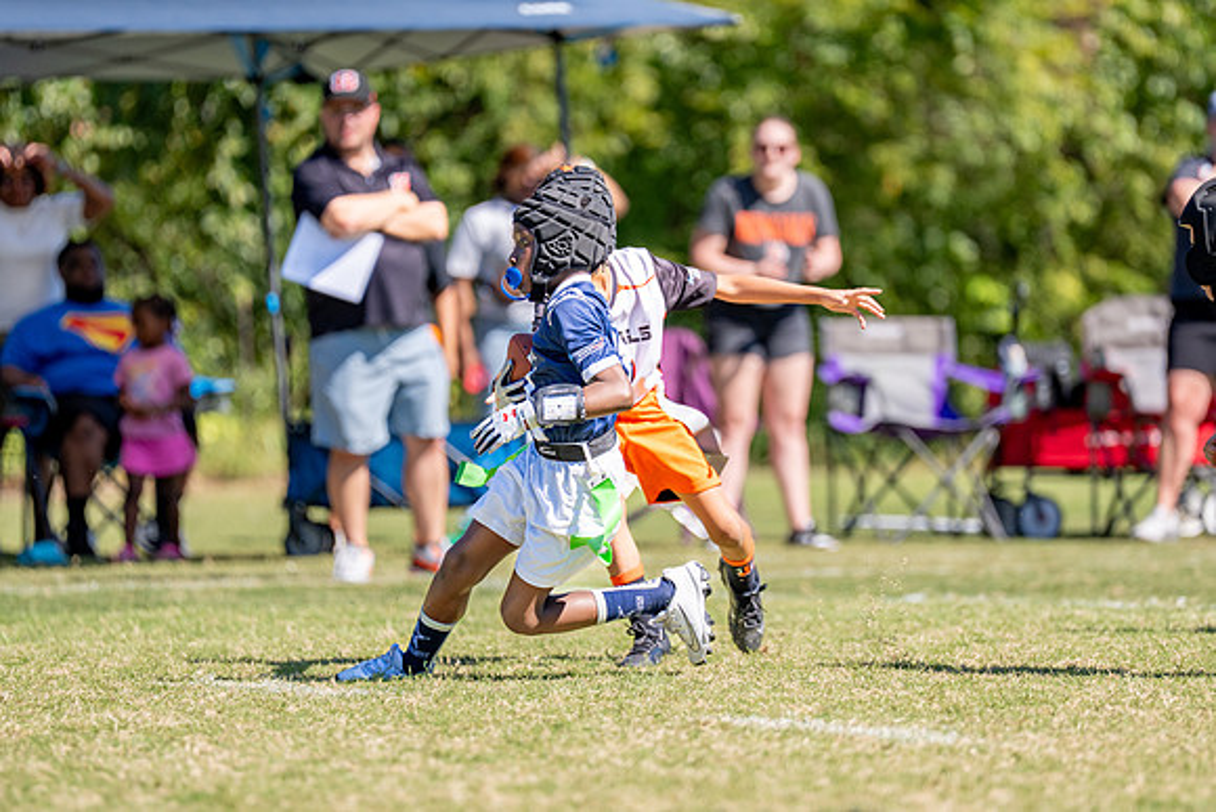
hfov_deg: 7.6
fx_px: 9165
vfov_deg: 5.1
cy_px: 331
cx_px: 702
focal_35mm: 271
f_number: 2.8
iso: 160
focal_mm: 200
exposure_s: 1/2500
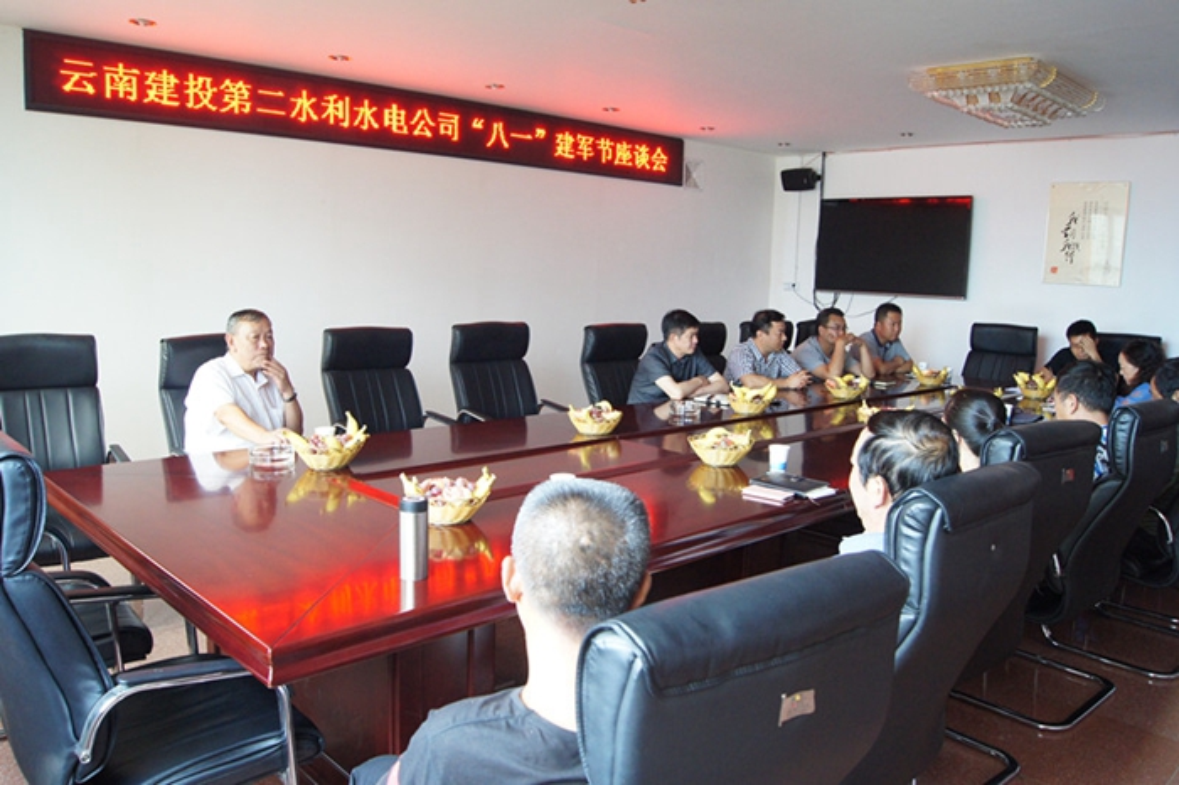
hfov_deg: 67.4
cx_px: 590
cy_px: 392
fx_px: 884
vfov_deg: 47.9
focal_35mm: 27
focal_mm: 18
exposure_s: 1/50
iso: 1600
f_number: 5.6
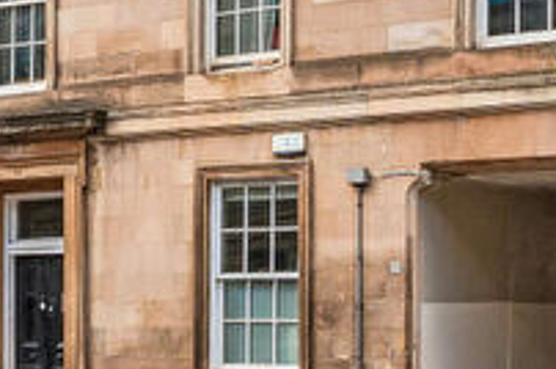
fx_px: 1927
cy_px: 54
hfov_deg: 15.0
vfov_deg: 10.9
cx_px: -328
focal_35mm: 125
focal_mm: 24
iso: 320
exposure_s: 1/100
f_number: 18
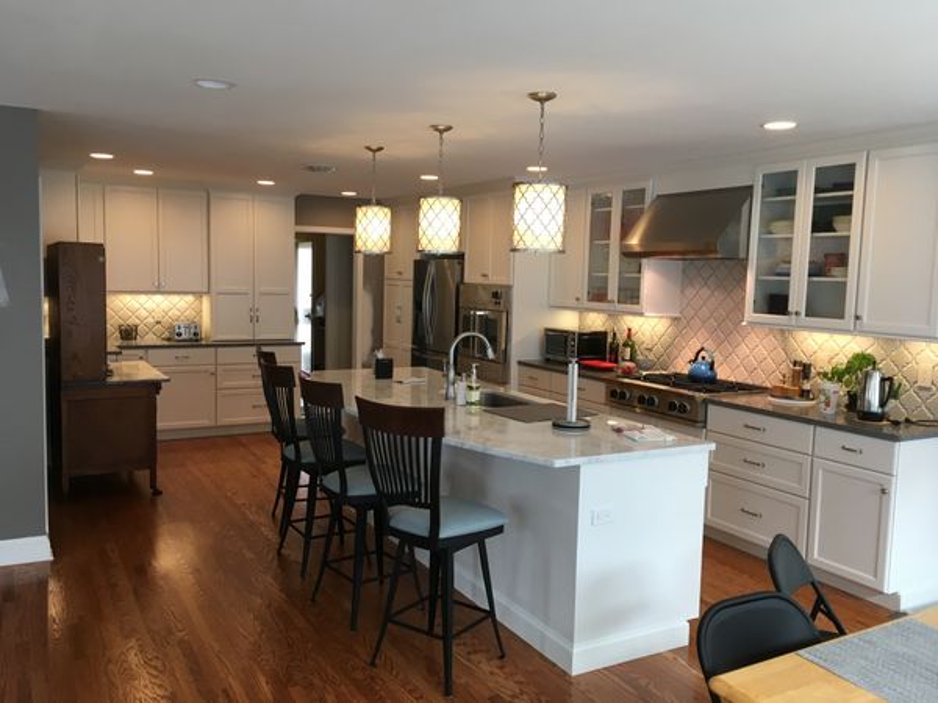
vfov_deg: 48.2
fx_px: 786
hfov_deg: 61.7
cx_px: 469
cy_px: 352
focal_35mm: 29
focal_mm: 4.15
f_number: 2.2
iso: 32
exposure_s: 1/30
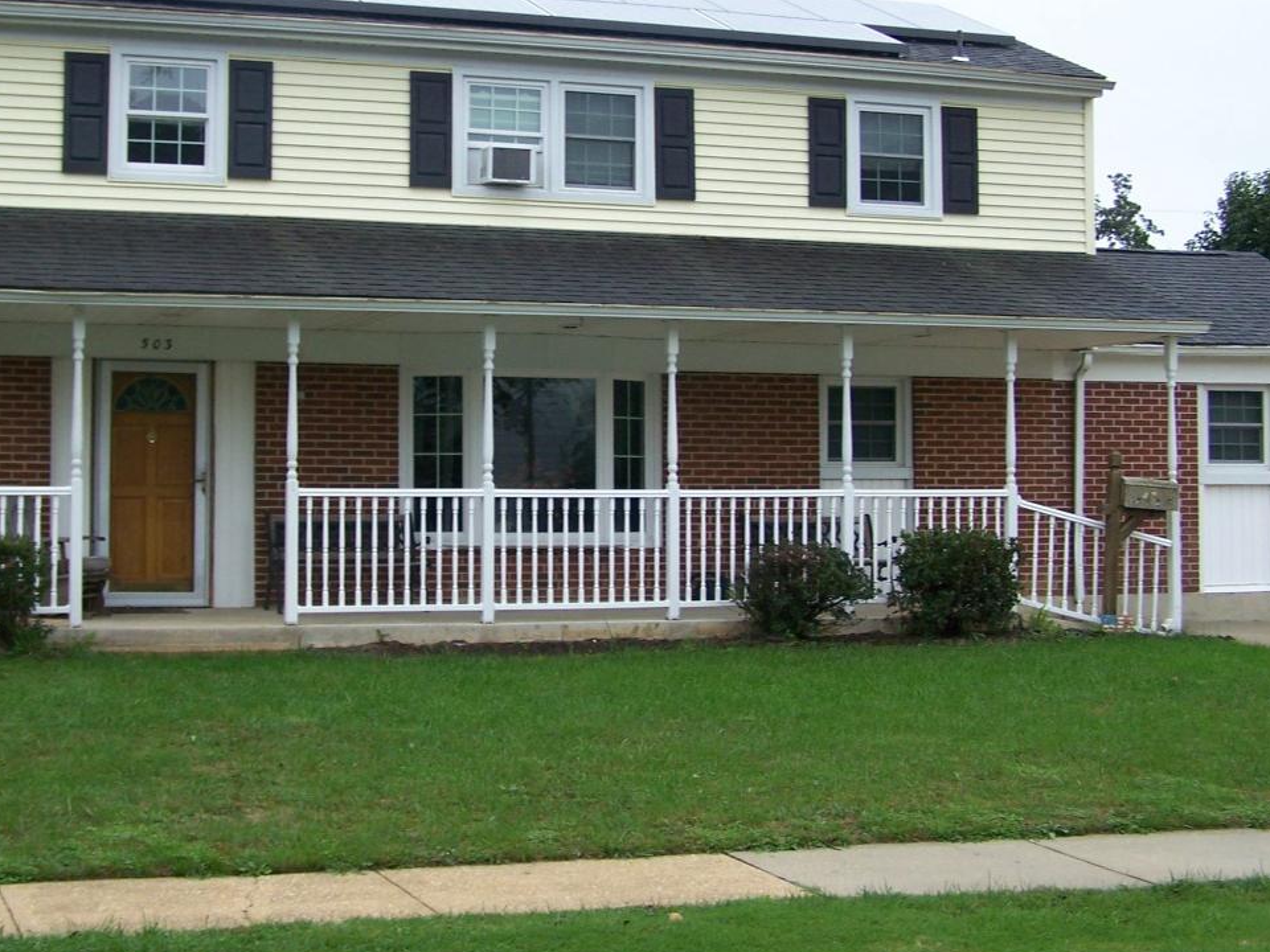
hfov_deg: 33.7
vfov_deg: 25.6
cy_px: 352
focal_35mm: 57
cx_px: 516
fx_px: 2091
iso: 80
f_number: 2.8
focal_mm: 6.3
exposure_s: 1/250
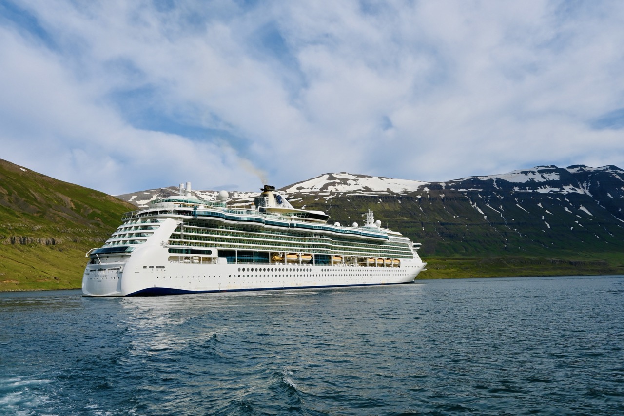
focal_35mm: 24
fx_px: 416
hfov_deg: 73.8
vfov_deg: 53.1
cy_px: 208
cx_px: 312
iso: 100
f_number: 8
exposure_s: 1/500
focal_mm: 16
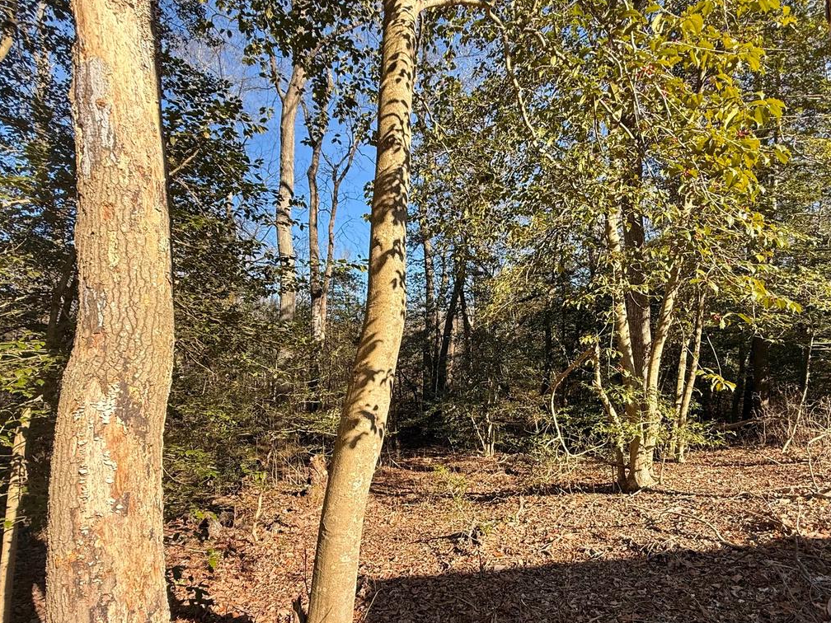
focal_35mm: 20
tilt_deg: +0.9
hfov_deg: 81.4
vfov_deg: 65.6
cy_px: 361
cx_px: 467
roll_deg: +0.8
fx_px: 480
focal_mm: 2.22
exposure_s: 1/613
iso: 50
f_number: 2.2
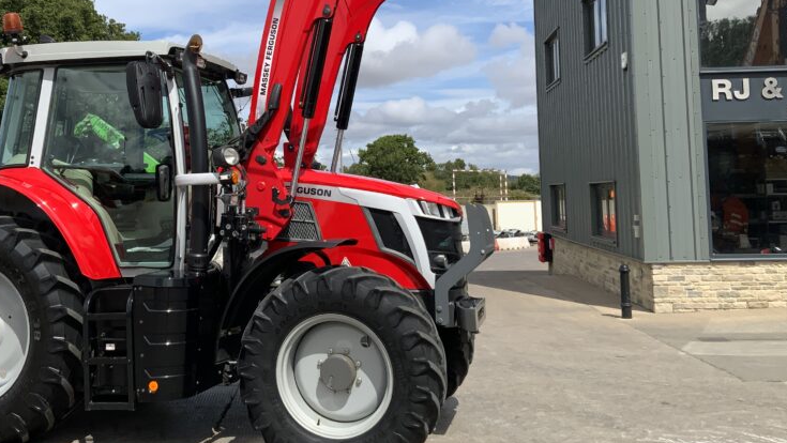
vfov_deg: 26.9
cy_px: 128
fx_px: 918
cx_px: 298
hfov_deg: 46.0
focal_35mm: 44
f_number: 1.8
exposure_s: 1/2801
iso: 16
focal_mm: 3
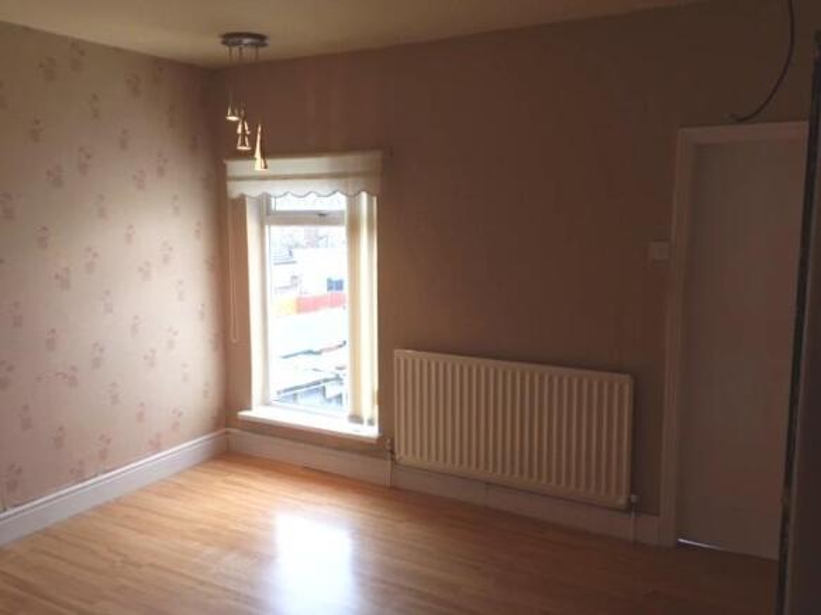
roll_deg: +0.2
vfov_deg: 48.2
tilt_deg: -7.3
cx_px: 410
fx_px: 688
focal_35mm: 29
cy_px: 308
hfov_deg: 61.7
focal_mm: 4.15
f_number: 2.2
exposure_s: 1/50
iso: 32
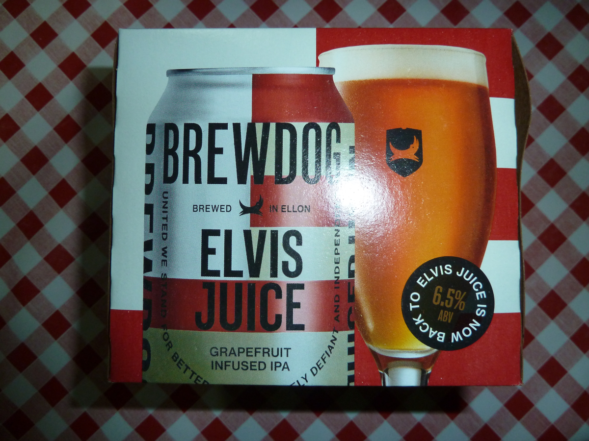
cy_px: 220
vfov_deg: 54.9
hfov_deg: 69.4
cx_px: 294
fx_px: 425
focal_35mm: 25
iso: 200
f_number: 3.3
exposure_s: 1/60
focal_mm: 4.1
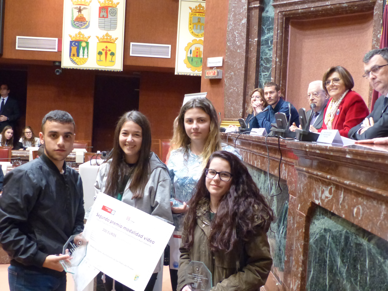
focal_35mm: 41
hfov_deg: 45.8
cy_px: 146
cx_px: 194
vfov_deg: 35.1
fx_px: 460
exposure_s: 1/30
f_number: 2.8
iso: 800
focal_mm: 7.4
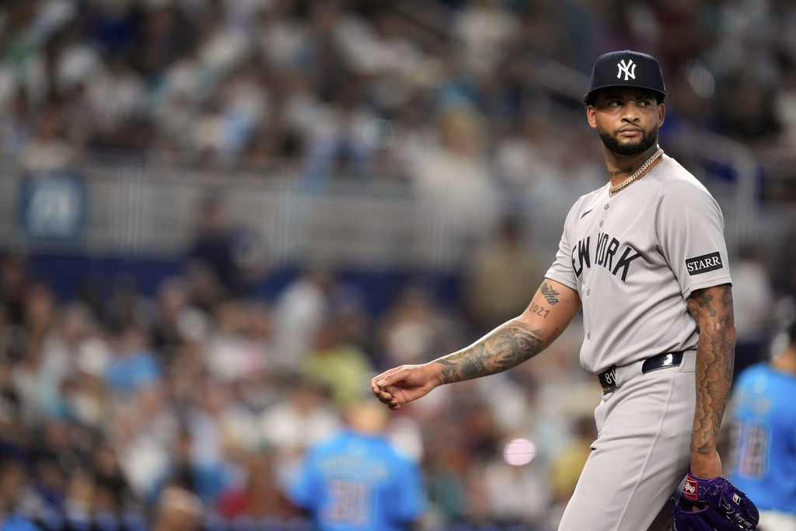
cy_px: 266
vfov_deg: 3.4
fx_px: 8845
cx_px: 398
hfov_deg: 5.2
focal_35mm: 400
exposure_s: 1/2500
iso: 4000
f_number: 3.2
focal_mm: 400
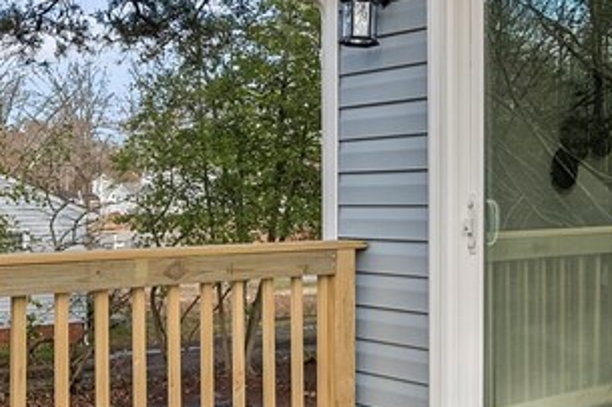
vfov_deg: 23.8
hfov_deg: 34.9
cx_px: 380
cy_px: 192
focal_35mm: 57
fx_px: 968
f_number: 8
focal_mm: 16
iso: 800
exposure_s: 1/125
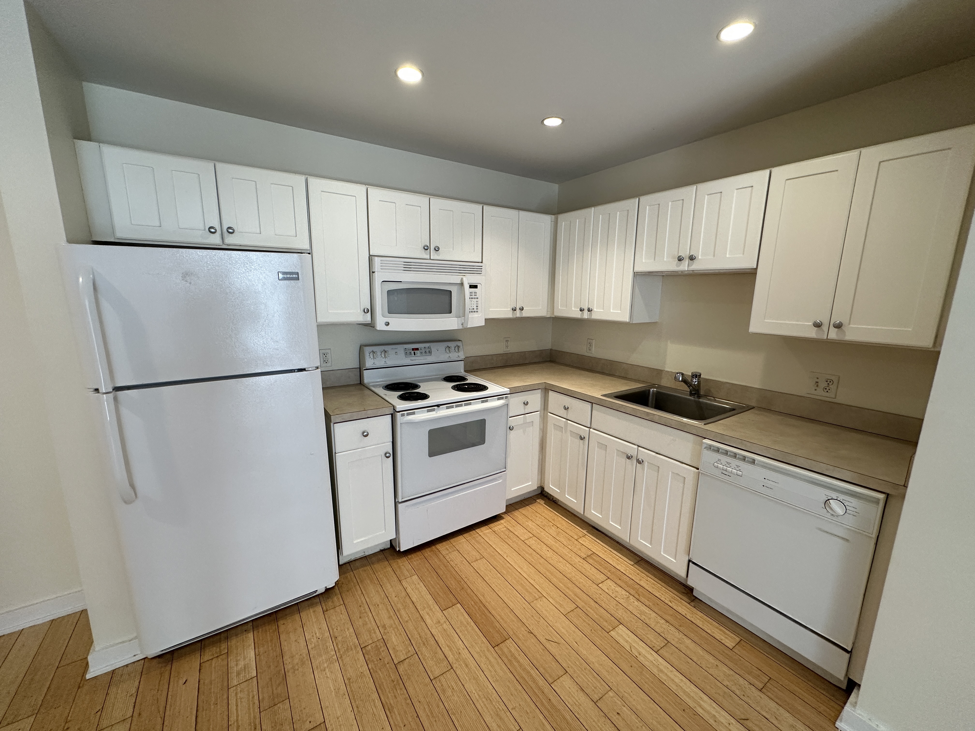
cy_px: 366
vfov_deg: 85.7
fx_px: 394
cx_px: 488
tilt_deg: -12.1
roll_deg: -0.4
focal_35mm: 14
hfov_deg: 102.1
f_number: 2.2
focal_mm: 2.22
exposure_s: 1/120
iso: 160
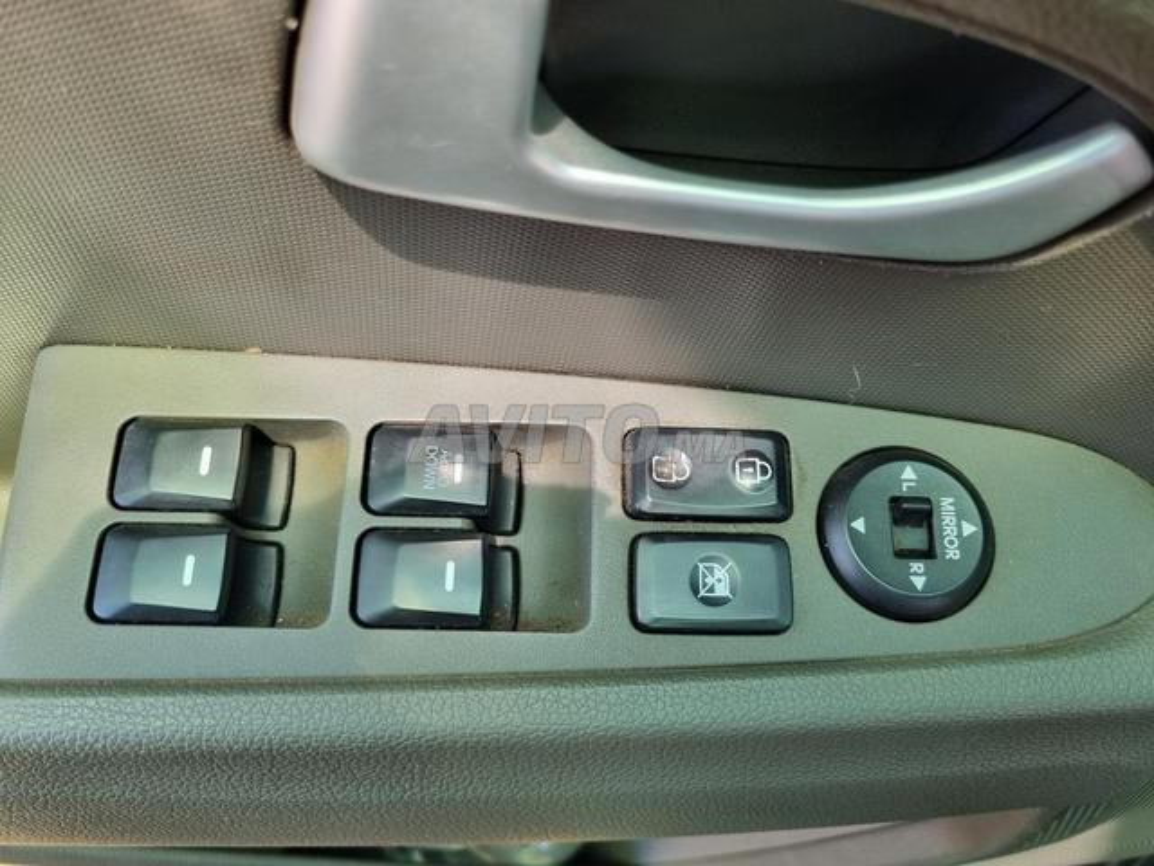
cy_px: 433
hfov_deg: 67.3
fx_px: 867
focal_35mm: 26
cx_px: 577
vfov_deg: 53.1
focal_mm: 5.4
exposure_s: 1/100
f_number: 1.8
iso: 50
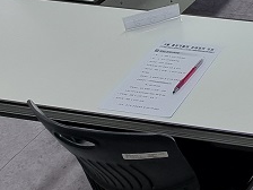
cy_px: -59
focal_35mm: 58
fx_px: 424
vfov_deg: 22.5
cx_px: 389
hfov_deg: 24.8
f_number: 2.2
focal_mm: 2.2
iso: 100
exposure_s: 1/120
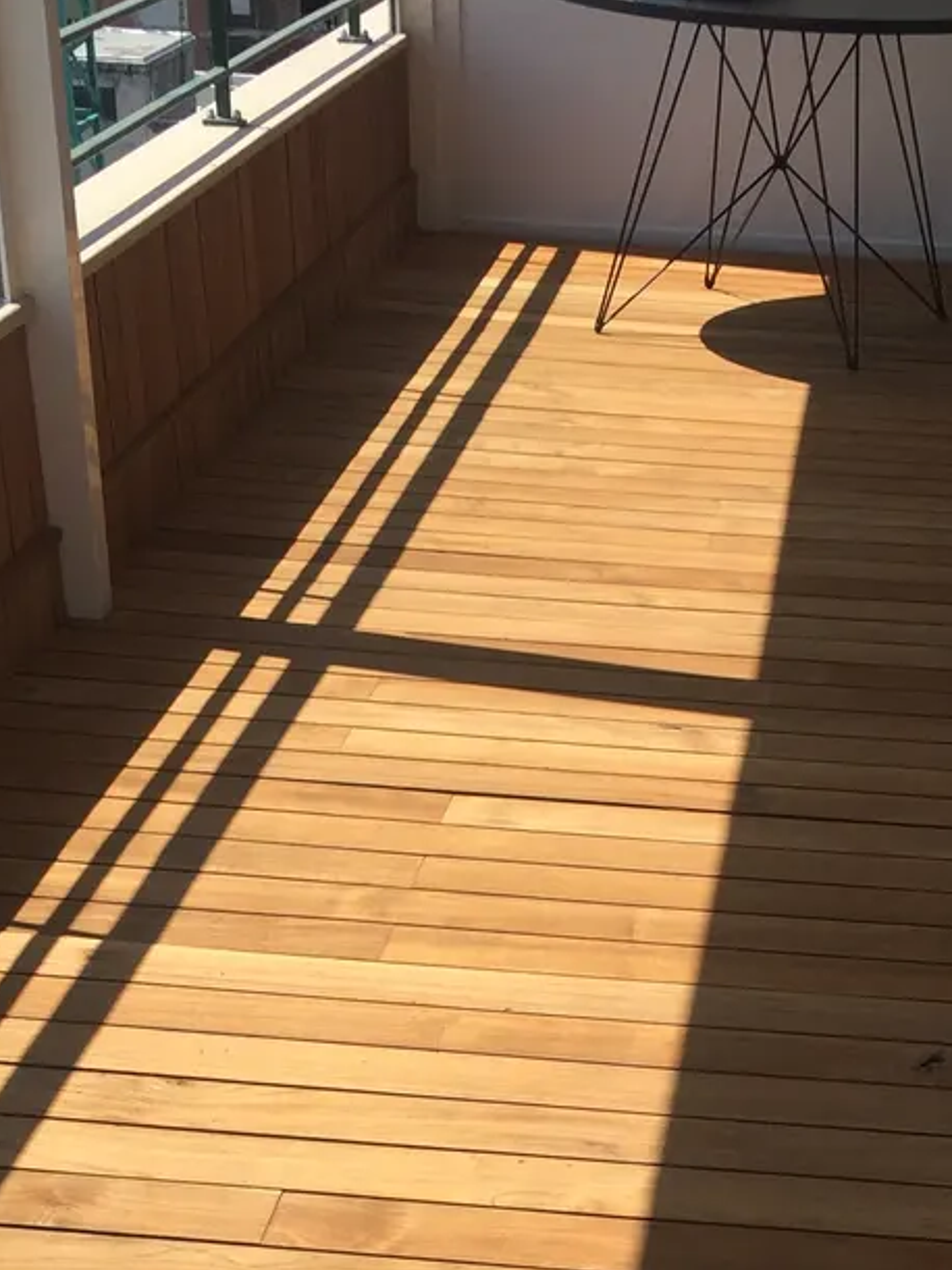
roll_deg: -2.9
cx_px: 682
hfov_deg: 19.3
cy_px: 1339
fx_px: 2788
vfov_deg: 24.2
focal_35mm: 76
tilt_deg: -29.8
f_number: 2.2
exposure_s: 1/1883
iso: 32
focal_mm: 4.15
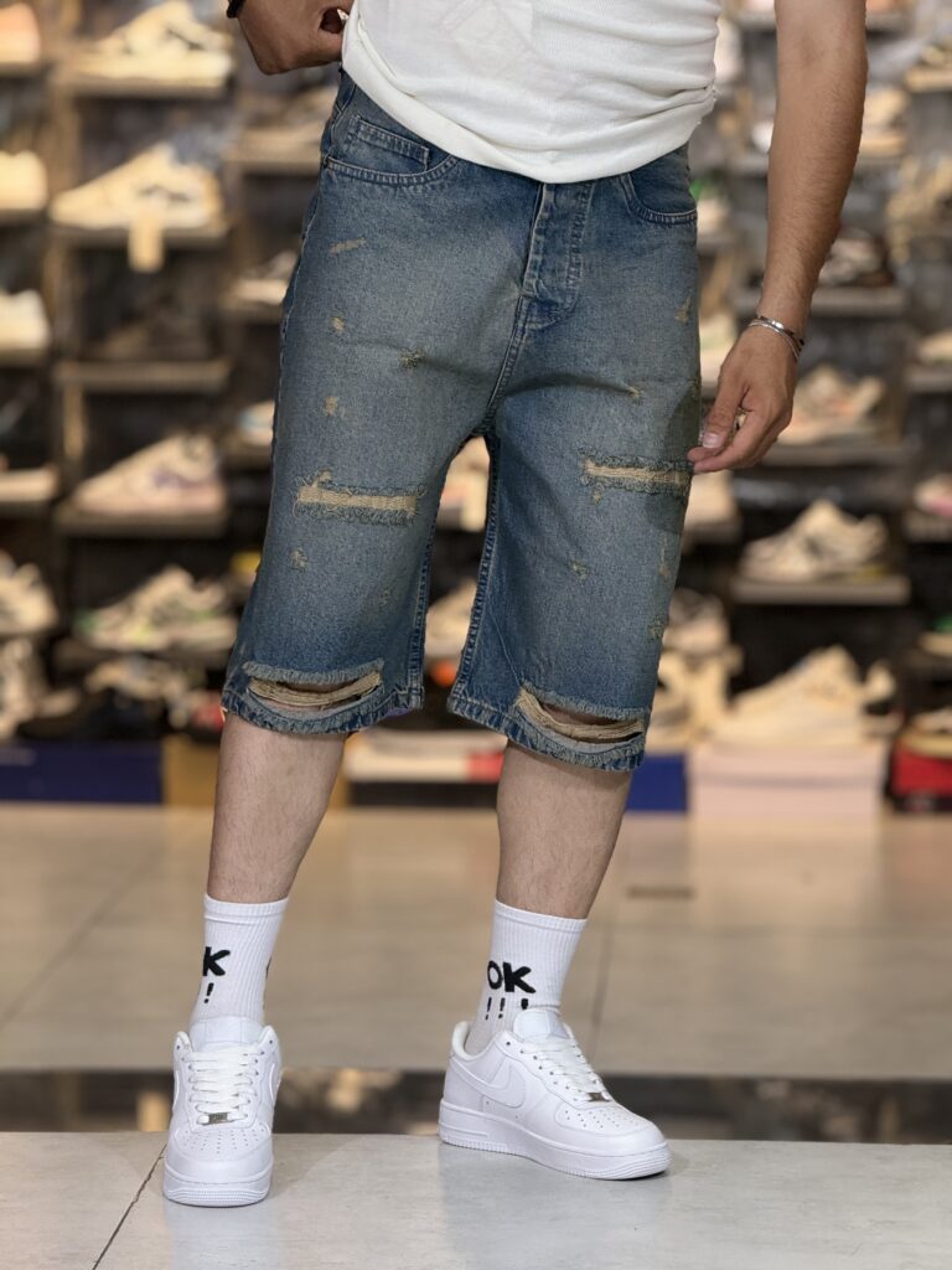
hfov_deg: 12.3
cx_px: 476
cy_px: 635
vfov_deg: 16.4
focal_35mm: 120
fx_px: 4400
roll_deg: -0.7
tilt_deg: -4.3
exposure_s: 1/100
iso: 160
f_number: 2.8
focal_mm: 15.66
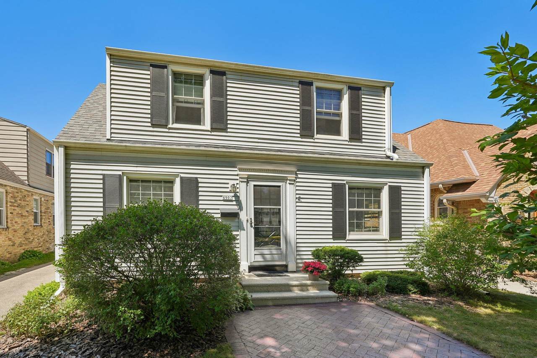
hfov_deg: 95.0
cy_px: 179
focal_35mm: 16
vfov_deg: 72.0
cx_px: 268
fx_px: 246
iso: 100
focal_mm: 16.5
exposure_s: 1/250
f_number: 6.3
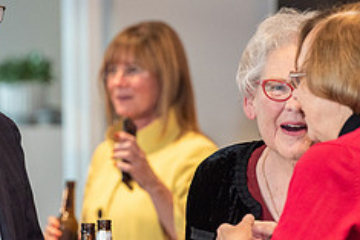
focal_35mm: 520
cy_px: 124
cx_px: 91
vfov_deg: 2.6
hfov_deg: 4.0
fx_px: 5203
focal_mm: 200
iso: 1000
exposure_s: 1/200
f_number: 4.5
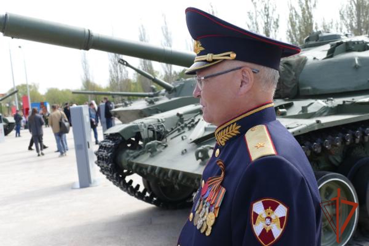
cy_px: 123
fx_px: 410
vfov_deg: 33.4
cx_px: 184
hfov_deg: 48.5
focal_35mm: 40
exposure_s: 1/800
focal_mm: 14.76
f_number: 3.2
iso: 125
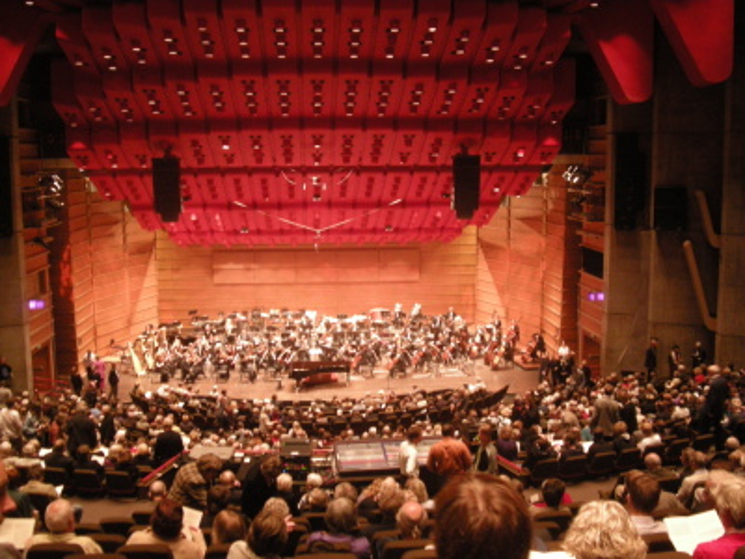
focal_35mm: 37
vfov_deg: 38.7
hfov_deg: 50.1
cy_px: 280
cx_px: 372
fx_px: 796
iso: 400
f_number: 2.8
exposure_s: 1/8.7
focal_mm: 7.9
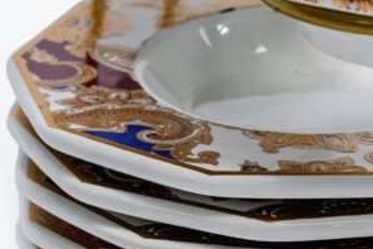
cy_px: 217
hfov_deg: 12.4
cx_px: 238
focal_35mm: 166
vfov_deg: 8.3
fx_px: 1721
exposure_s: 1/160
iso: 6400
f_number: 14
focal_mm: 70
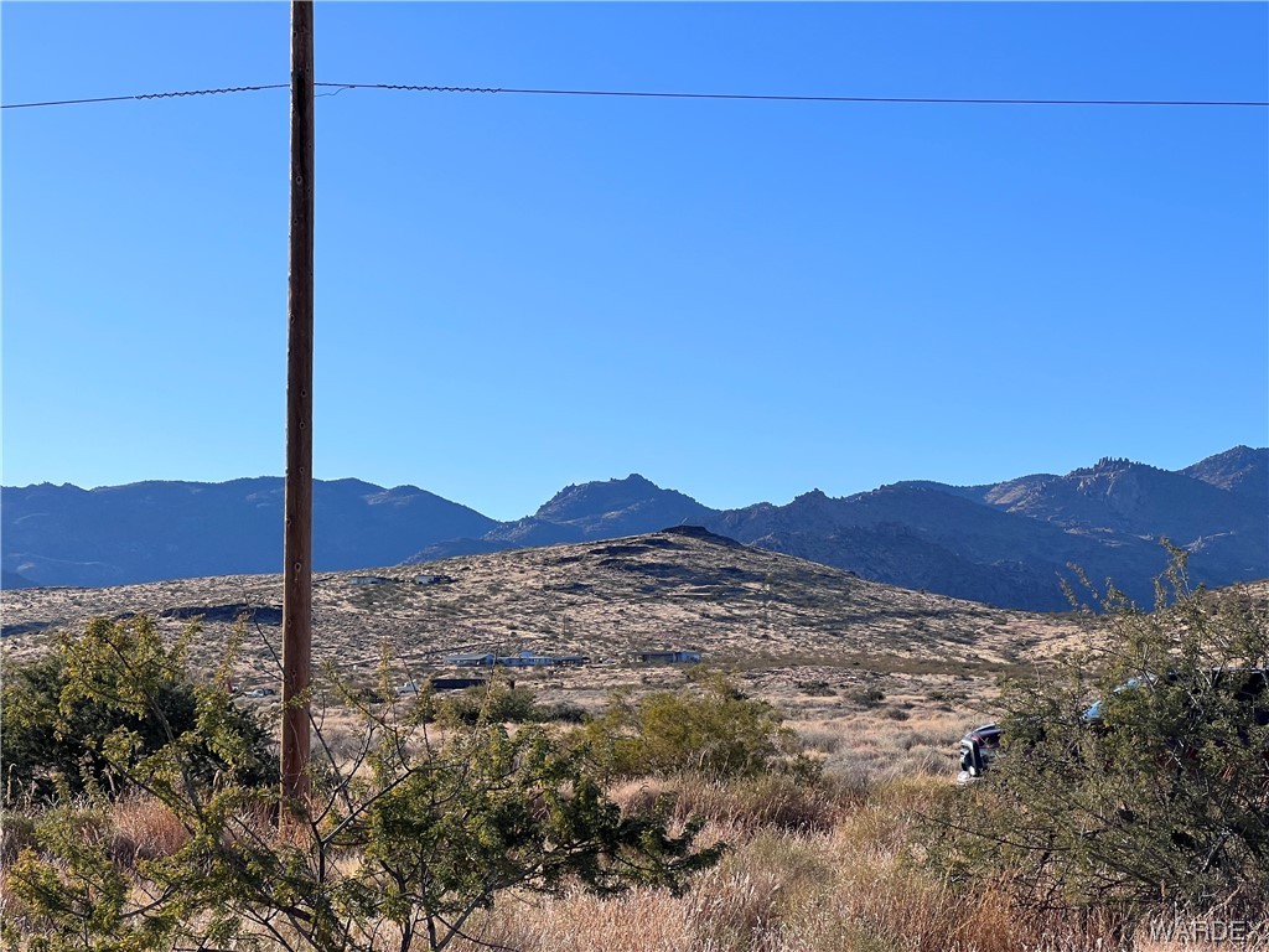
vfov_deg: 19.1
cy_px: 476
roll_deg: -2.0
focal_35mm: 77
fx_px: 2823
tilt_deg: +6.5
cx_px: 634
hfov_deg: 25.3
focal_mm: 9
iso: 32
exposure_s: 1/1054
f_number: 2.8
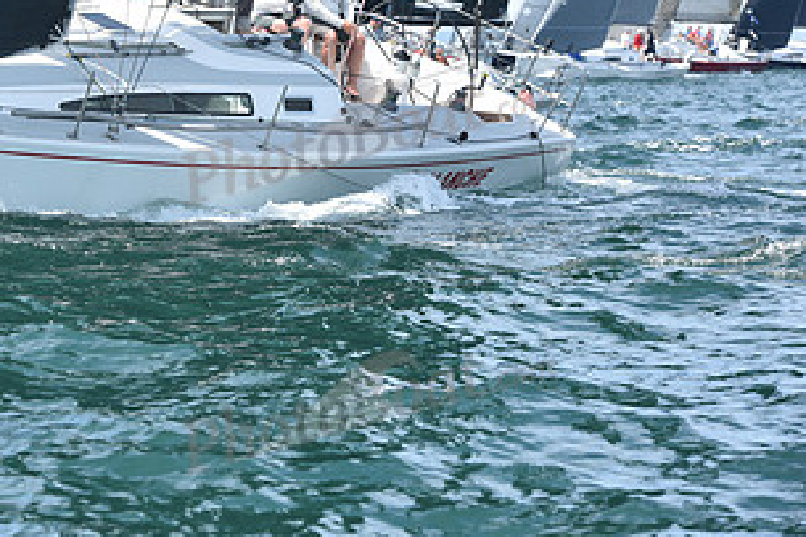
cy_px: 36
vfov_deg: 6.4
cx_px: 48
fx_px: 4766
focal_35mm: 213
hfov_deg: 9.6
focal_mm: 112
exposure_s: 1/800
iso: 320
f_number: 6.3
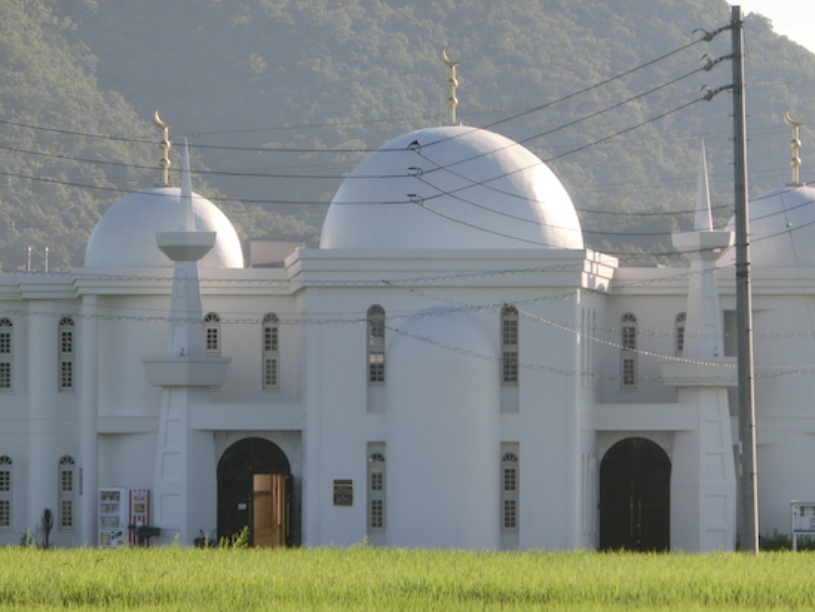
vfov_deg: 4.9
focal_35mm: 306
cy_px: 351
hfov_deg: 6.5
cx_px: 411
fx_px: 7206
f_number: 5.8
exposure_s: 1/320
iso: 80
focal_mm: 42.43
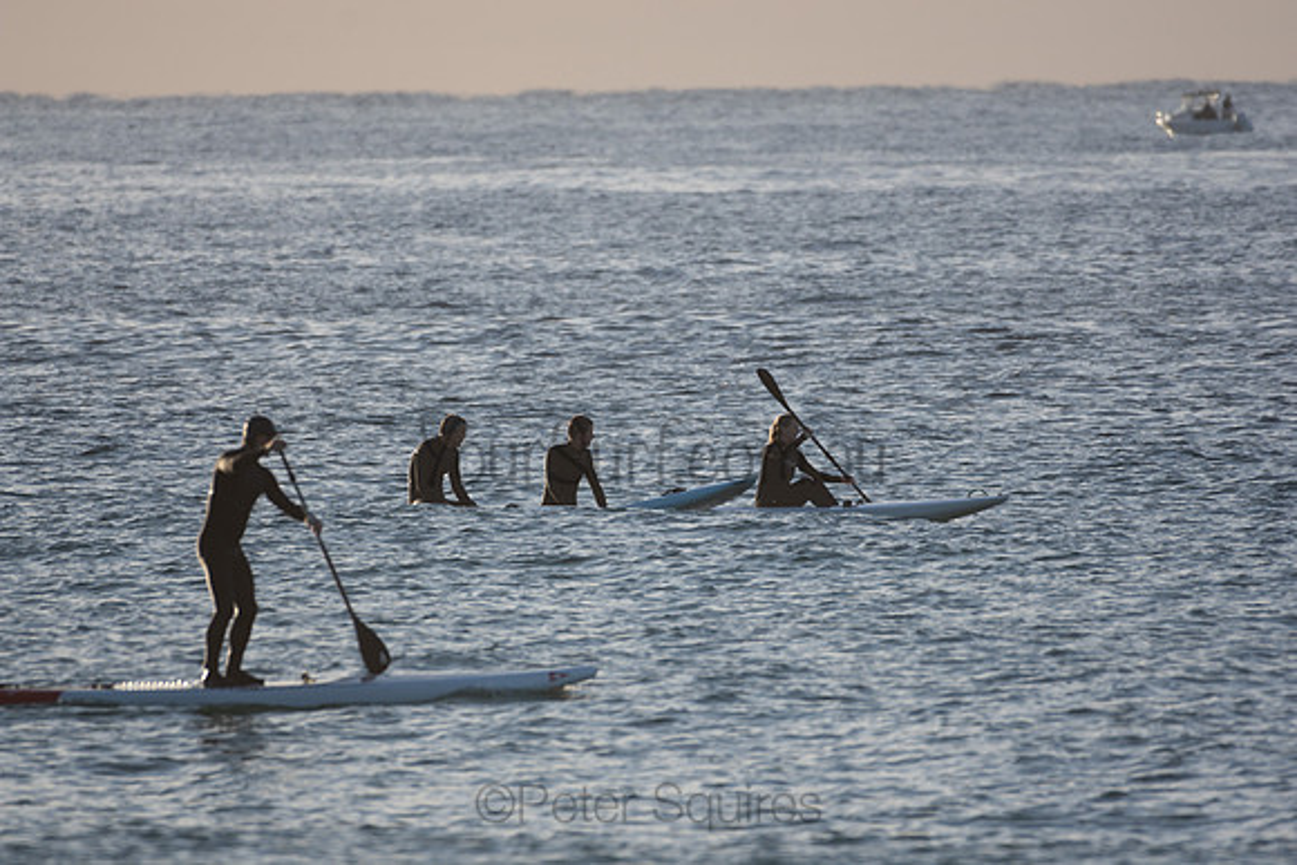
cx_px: 648
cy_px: 432
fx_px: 27026
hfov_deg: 2.7
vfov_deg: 1.8
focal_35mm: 750
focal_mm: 500
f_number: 5.6
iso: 280
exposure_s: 1/1600
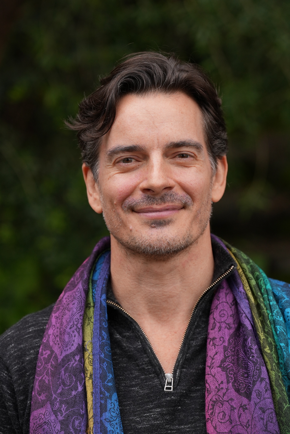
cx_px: 145
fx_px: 1557
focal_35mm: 129
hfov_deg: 10.6
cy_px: 217
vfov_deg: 15.9
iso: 640
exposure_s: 1/800
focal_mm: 129
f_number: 5
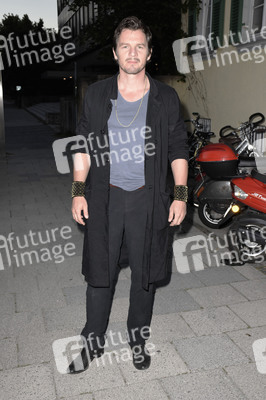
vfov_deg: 43.6
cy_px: 200
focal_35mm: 45
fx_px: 500
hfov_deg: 29.8
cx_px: 133
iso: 640
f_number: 6.3
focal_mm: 30
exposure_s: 1/160
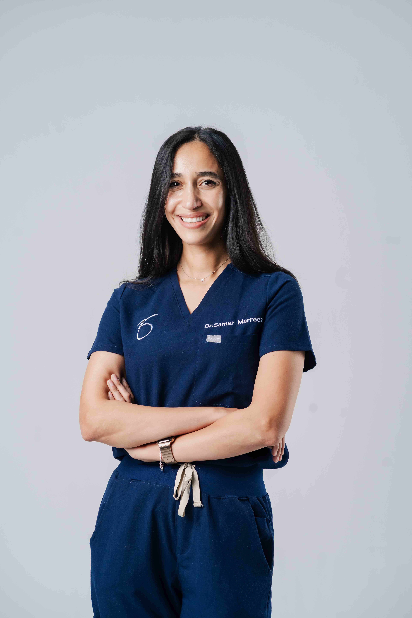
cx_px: 206
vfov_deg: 23.9
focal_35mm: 85
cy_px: 309
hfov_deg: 16.1
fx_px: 1459
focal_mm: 85
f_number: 6.3
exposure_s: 1/250
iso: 1000
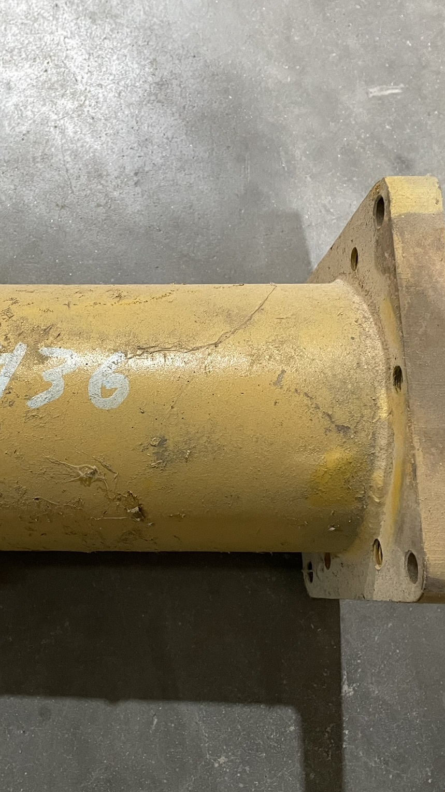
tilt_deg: -78.0
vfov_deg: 52.8
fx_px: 797
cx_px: 83
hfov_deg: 30.4
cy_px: 397
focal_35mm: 38
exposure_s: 1/60
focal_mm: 4.2
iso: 400
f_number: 1.6
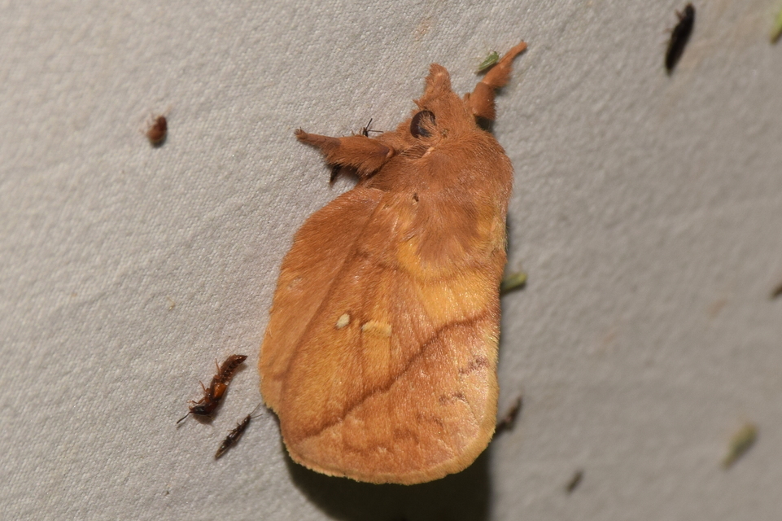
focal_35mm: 210
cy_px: 260
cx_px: 391
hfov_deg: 9.8
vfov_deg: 6.5
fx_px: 4560
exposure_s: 1/160
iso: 200
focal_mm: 140
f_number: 14
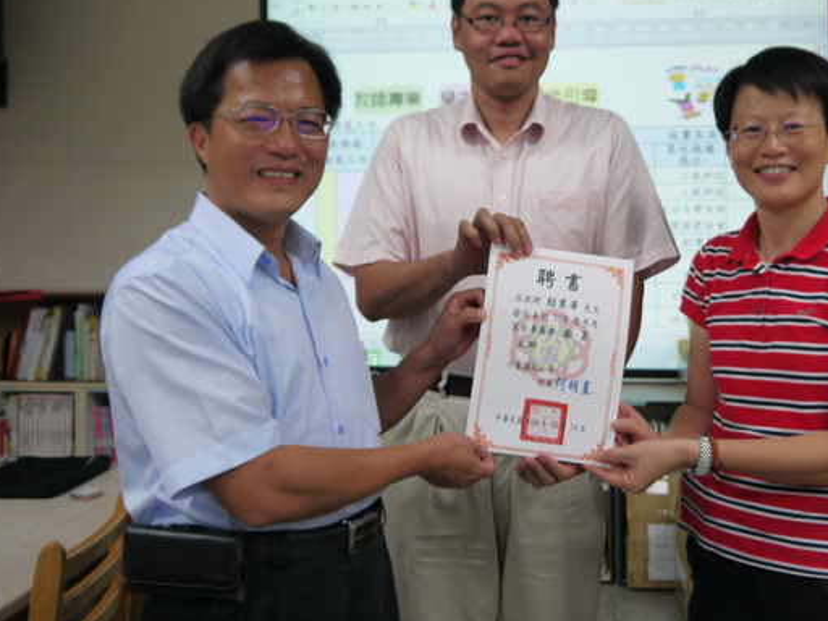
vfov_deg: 34.8
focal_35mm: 41
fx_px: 981
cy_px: 209
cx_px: 477
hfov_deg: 45.6
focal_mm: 15
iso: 200
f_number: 3.6
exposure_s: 1/60
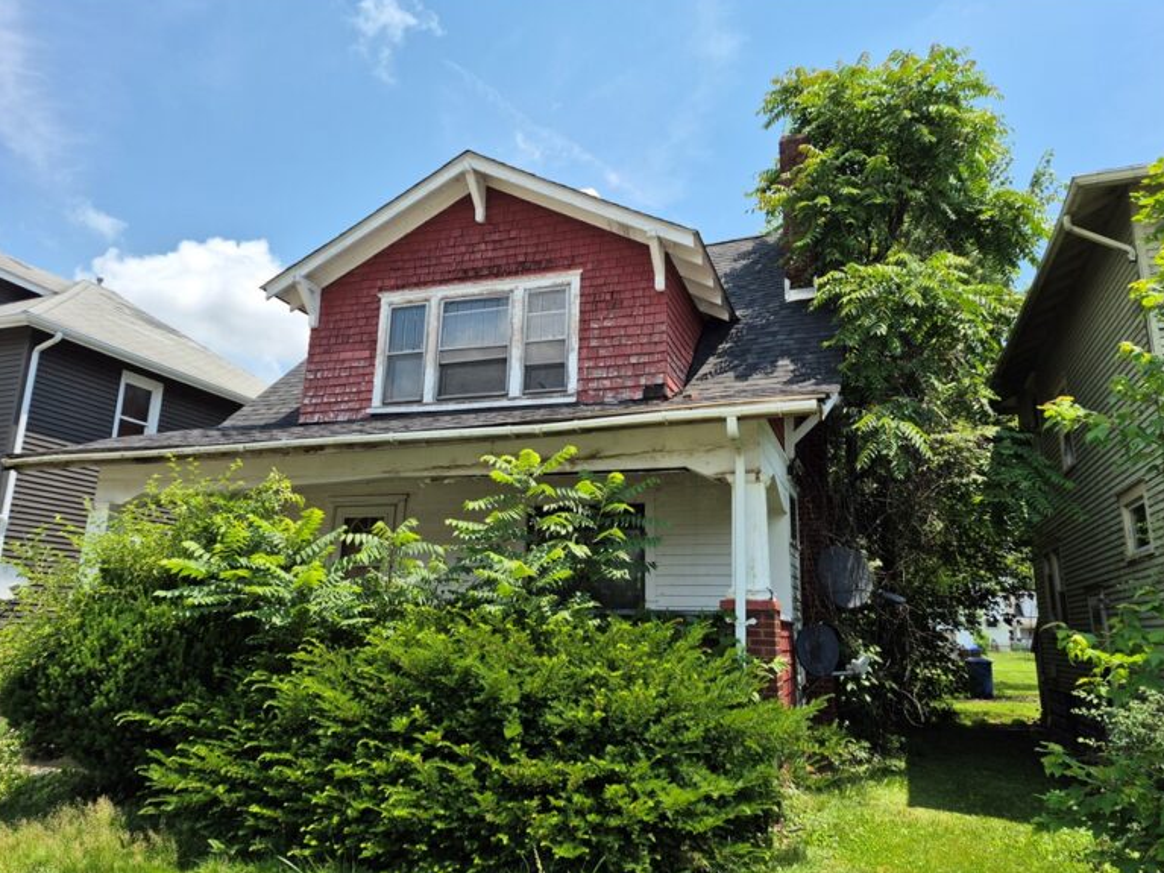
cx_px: 595
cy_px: 443
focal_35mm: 24
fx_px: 807
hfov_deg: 71.6
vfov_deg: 56.8
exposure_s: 1/1292
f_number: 1.8
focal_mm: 5.4
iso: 25
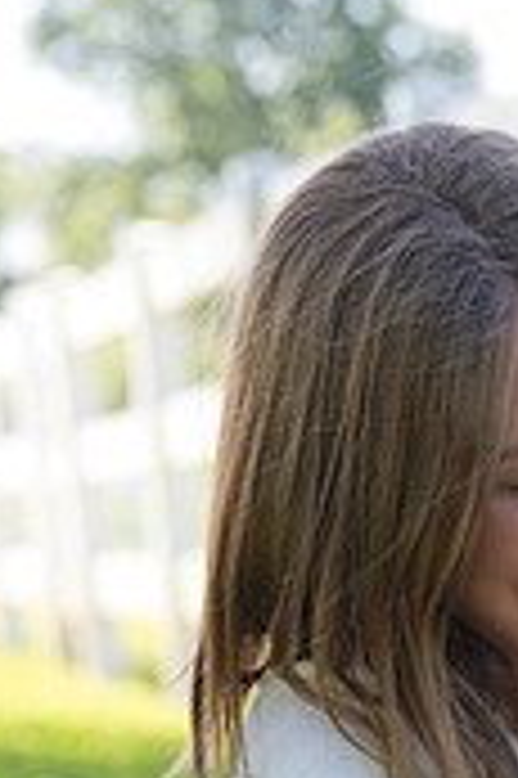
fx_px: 4411
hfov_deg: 6.6
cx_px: 766
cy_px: 1025
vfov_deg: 9.9
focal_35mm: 204
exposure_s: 1/640
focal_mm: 61
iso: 400
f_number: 4
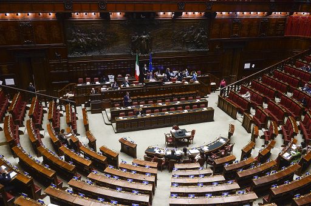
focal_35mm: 32
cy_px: 103
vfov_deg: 41.0
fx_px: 276
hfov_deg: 58.8
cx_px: 156
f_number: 4
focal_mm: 32
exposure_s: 1/100
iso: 4000
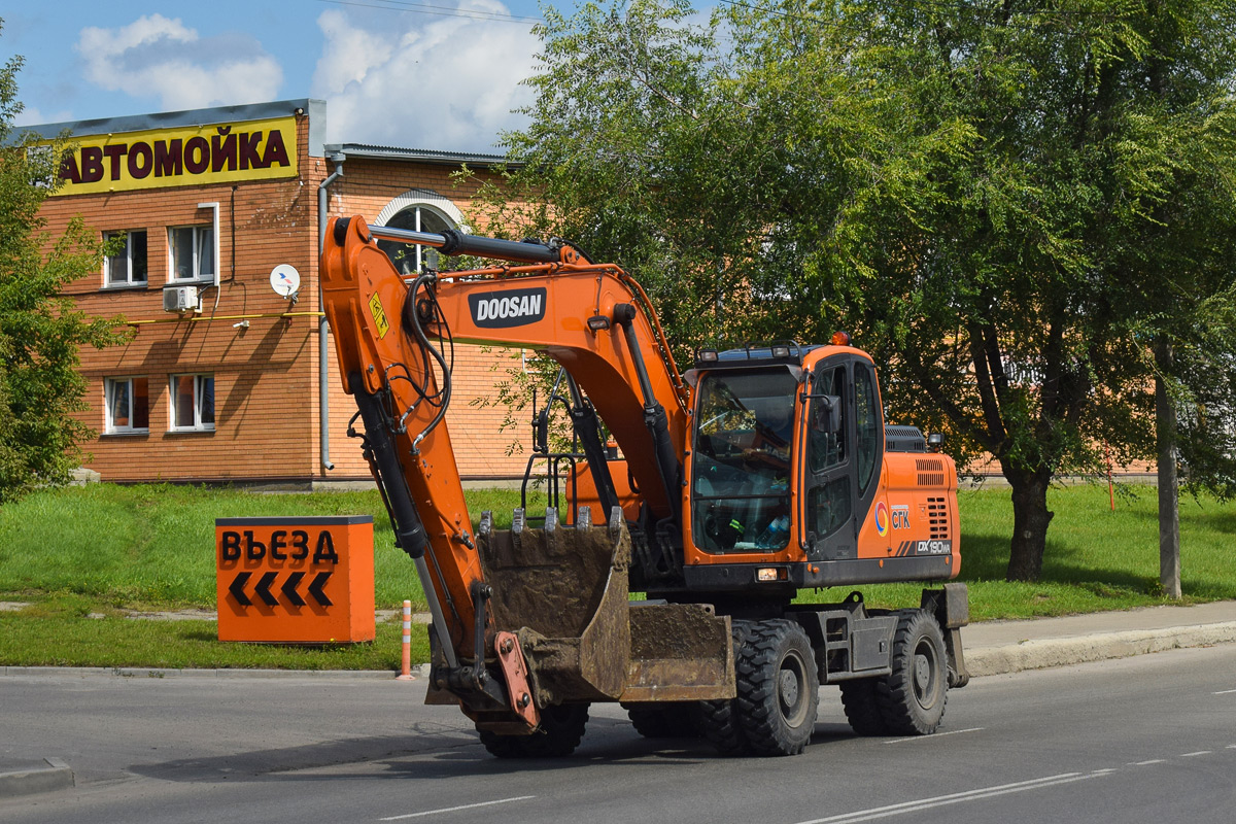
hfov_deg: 24.6
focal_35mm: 82
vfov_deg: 16.6
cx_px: 618
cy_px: 412
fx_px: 2832
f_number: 7.1
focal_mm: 55
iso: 200
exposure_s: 1/1250
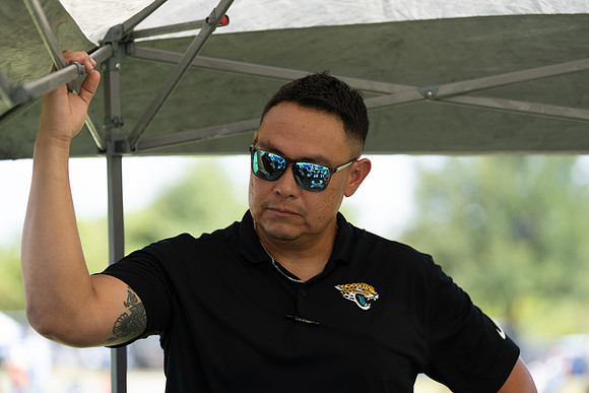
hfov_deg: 16.0
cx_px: 294
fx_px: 2095
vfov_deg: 10.7
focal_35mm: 128
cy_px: 196
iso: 125
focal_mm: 128
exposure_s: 1/400
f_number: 2.8
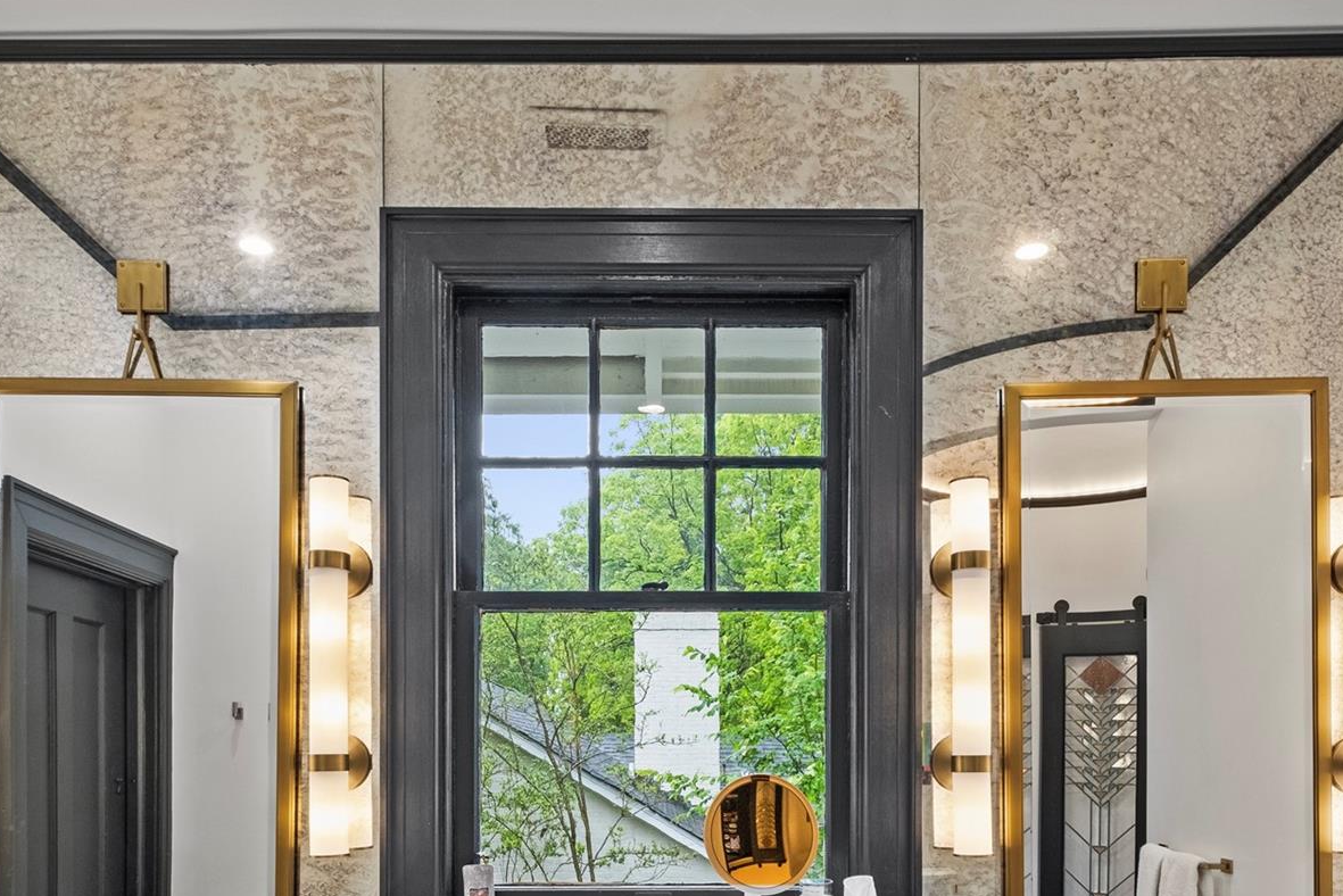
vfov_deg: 45.9
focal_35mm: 26
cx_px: 657
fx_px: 970
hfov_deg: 69.4
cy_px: 768
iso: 640
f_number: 7.1
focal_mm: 10
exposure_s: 1/5
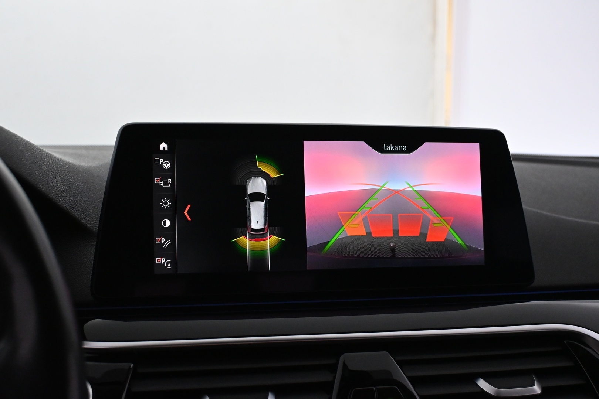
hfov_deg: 38.9
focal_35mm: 51
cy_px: 200
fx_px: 849
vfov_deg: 26.5
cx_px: 300
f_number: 5
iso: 3200
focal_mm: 34
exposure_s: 1/100
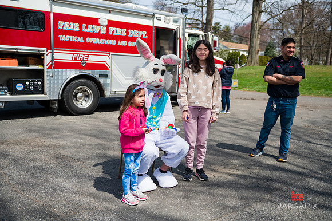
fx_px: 323
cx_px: 166
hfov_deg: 54.5
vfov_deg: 37.8
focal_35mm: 35
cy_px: 110
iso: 200
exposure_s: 1/4000
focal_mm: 35
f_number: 4
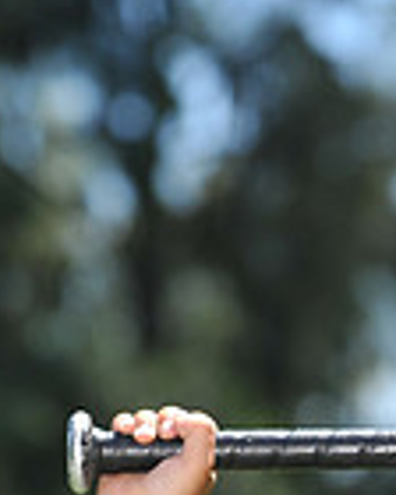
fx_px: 5245
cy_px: 548
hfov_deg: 4.3
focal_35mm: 358
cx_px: 523
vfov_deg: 5.4
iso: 200
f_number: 4
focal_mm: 92
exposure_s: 1/1000
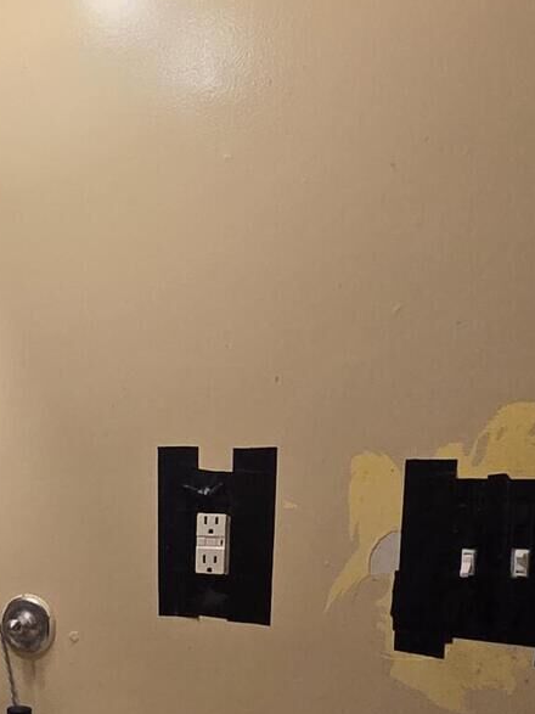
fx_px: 1051
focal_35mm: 51
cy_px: 651
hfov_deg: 25.5
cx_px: -116
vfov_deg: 35.2
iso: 250
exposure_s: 1/60
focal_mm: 2.2
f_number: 2.2
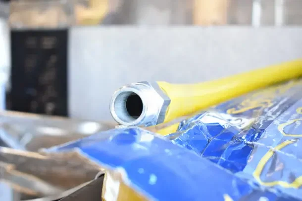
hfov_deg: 41.1
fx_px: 403
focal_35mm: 48
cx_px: 151
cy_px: 100
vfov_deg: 28.1
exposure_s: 1/50
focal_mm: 32
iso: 1000
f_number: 4.5
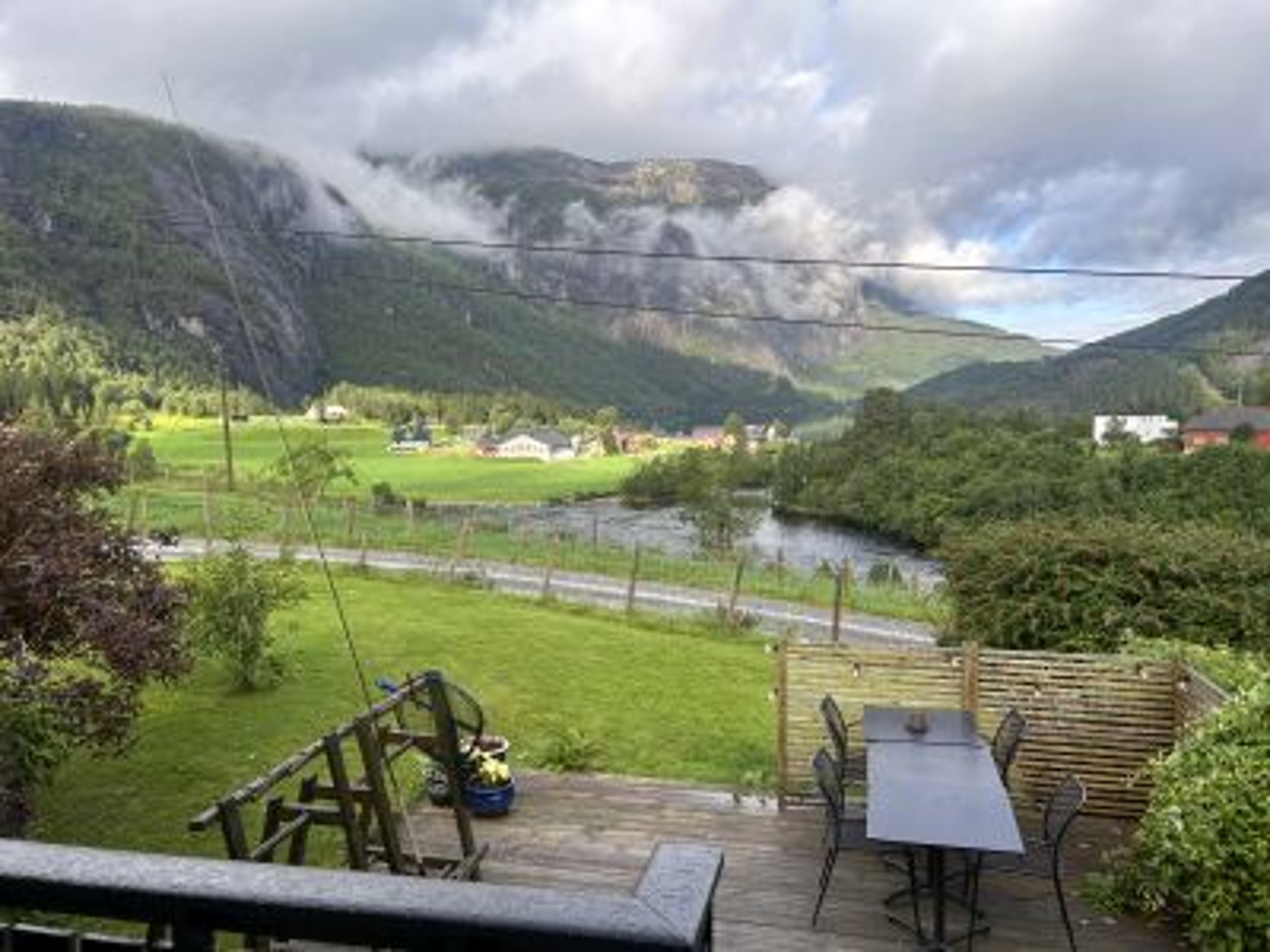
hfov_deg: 67.3
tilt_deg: -3.9
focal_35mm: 26
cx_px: 635
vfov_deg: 53.1
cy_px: 476
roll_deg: +0.5
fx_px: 954
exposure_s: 1/1575
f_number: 1.5
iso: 50
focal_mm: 5.7
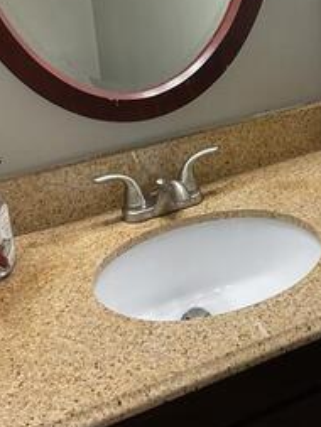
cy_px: 83
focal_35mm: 55
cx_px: 220
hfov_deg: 26.4
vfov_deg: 33.8
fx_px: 679
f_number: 1.8
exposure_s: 1/60
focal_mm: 3
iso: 40
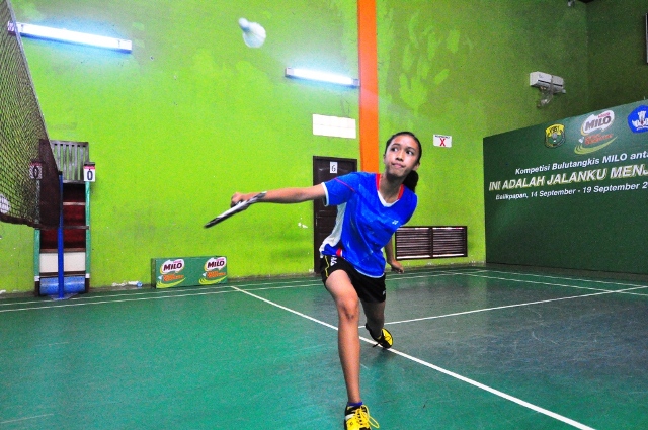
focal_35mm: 24
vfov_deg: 53.0
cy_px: 215
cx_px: 324
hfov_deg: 73.8
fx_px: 431
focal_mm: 16
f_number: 2.8
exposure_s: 1/250
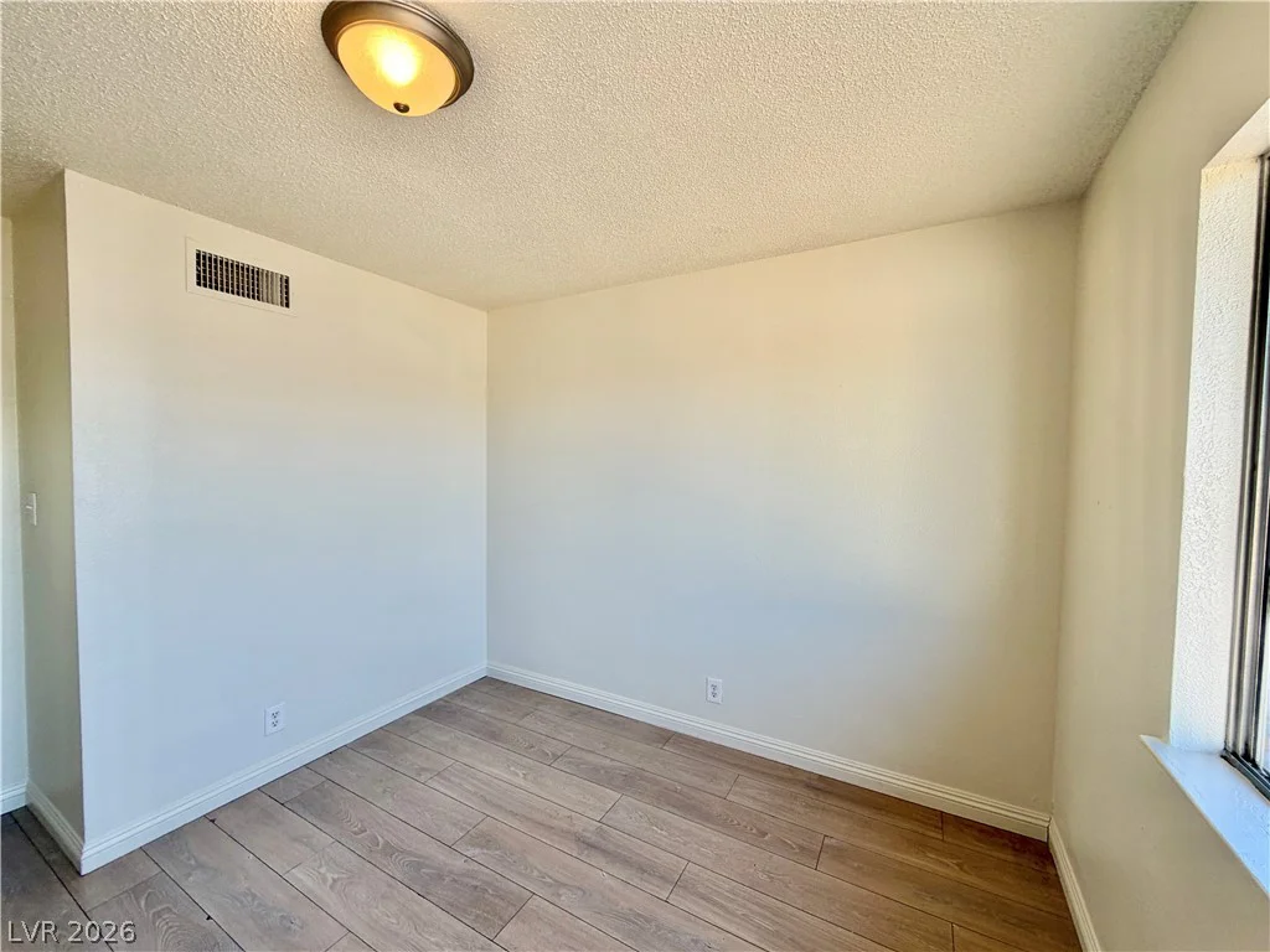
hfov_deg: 102.1
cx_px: 635
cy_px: 476
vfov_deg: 85.7
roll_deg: -0.5
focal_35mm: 14
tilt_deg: -1.8
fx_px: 514
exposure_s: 1/120
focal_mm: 2.22
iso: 50
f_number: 2.2
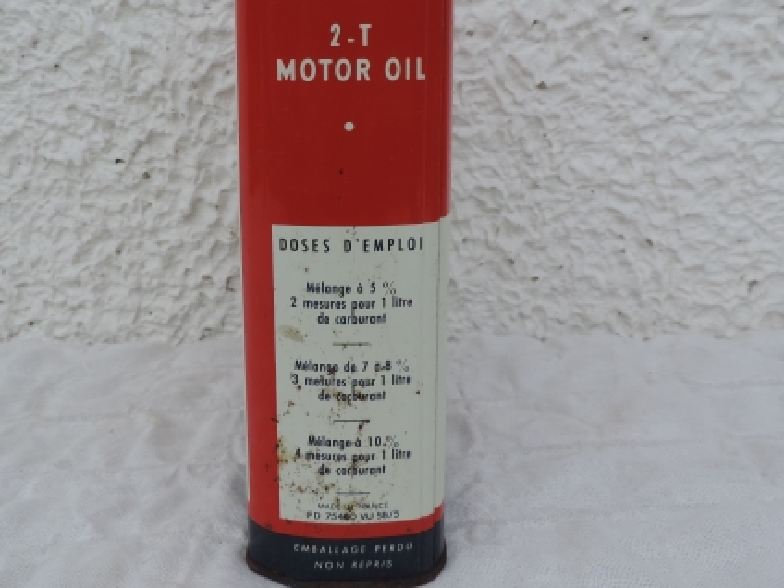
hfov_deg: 53.6
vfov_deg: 41.3
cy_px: 198
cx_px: 320
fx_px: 770
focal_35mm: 34
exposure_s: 1/640
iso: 80
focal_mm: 4.3
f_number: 3
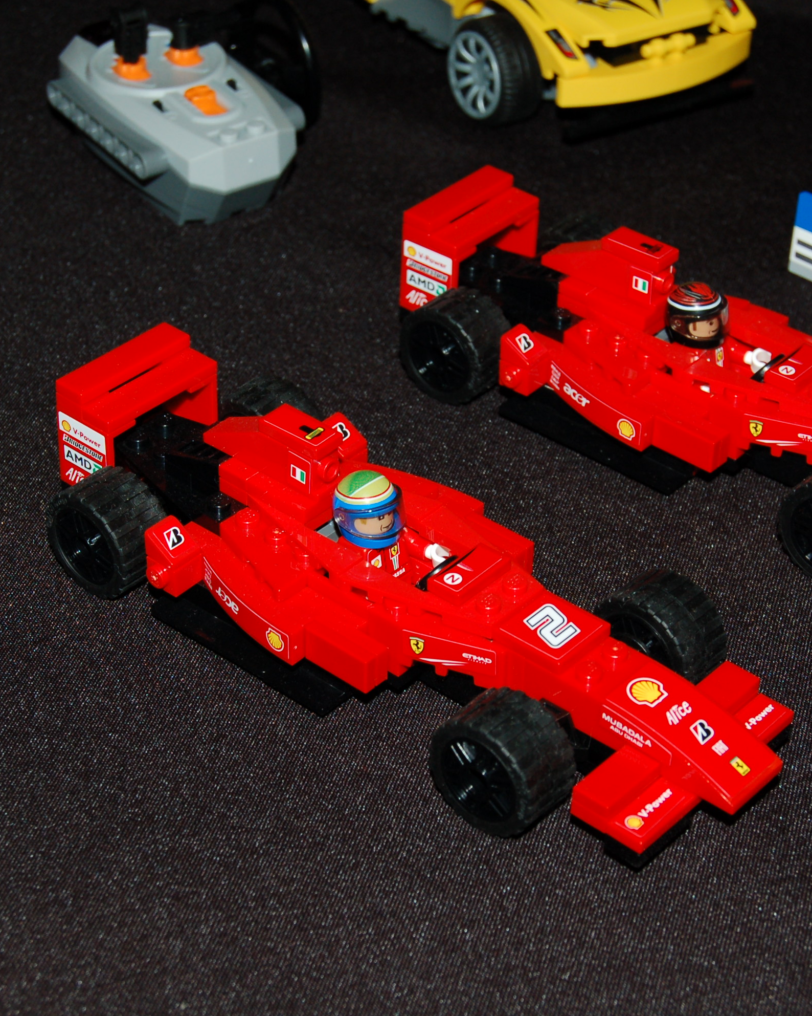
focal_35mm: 81
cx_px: 387
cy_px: 505
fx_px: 2433
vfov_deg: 23.6
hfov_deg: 18.9
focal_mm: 38
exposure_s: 1/125
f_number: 7.1
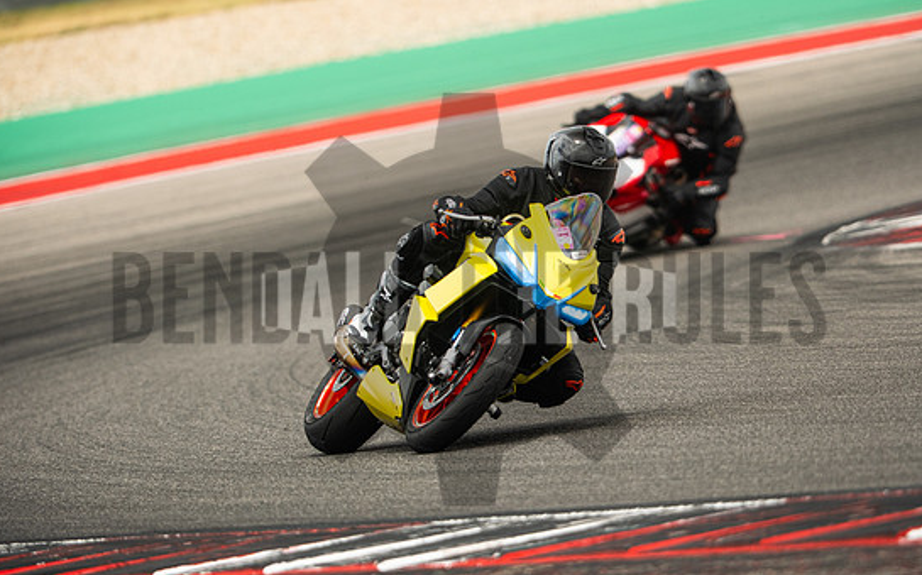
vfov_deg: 2.9
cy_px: 300
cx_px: 469
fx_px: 11452
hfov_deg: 4.6
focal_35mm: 456
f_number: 2.8
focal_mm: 280
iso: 400
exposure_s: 1/2000
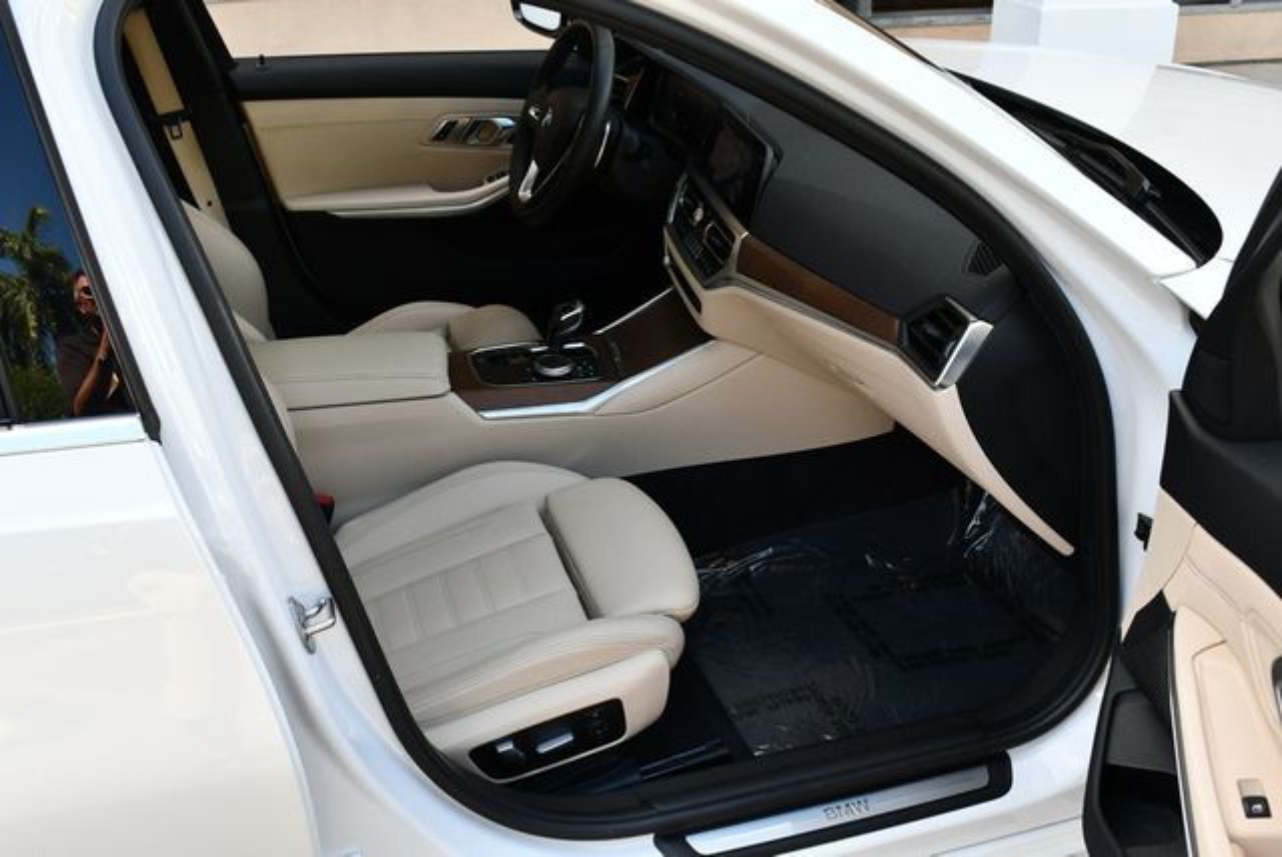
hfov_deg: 53.1
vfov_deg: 36.9
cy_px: 428
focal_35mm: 36
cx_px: 641
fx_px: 1283
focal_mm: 18
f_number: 5.6
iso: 400
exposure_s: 1/250
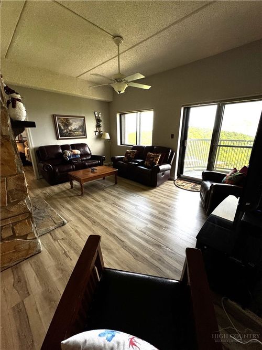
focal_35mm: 14
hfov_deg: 85.7
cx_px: 131
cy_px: 175
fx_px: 141
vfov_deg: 102.1
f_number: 2.2
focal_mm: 2.22
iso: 80
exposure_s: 1/120
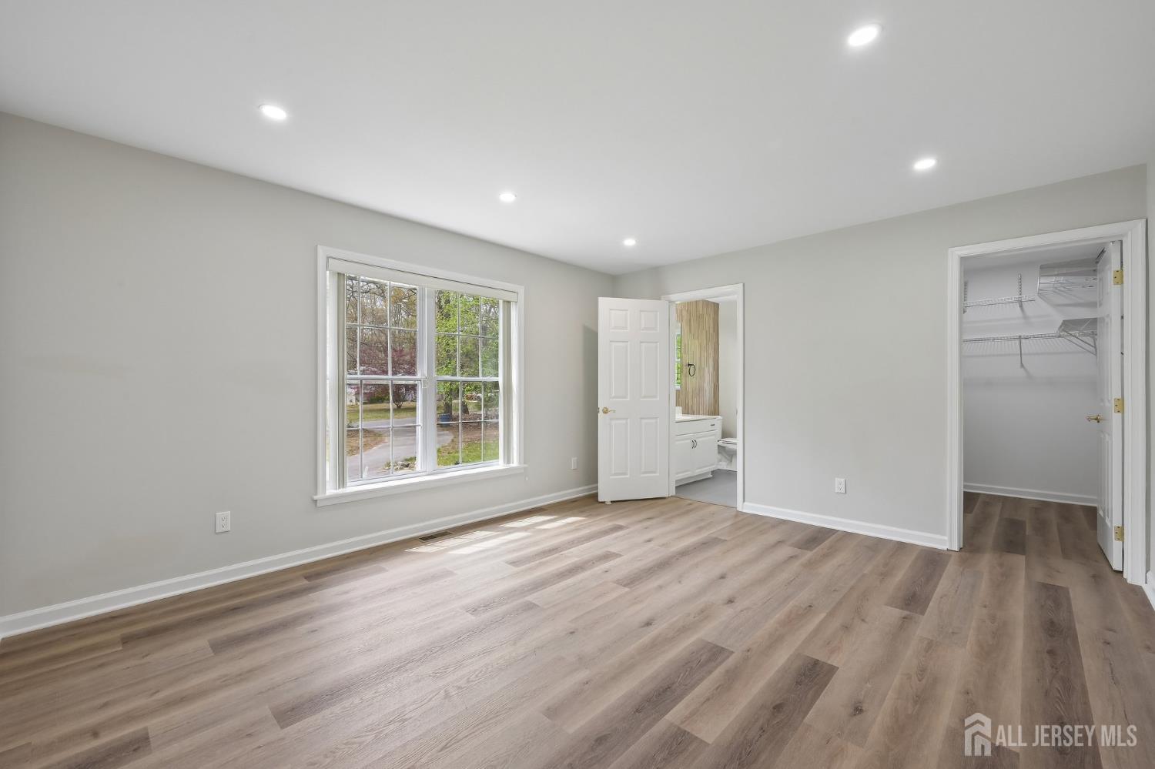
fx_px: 449
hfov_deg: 104.3
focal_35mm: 14
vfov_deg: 81.2
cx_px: 578
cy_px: 384
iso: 400
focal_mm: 14
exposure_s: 1/30
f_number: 11
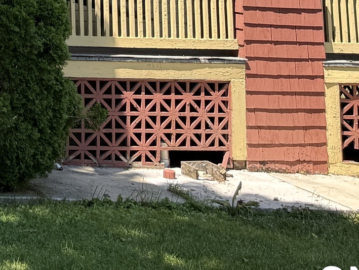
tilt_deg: +11.9
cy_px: -278
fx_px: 1079
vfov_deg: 12.5
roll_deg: -2.1
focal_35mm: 104
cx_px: -226
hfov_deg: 16.6
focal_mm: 6.76
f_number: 1.78
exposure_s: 1/1211
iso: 100
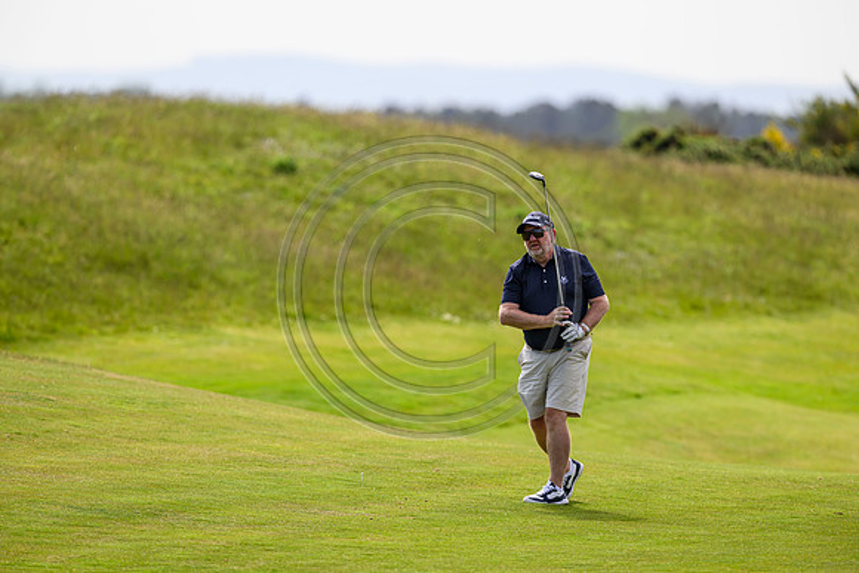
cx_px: 430
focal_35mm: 400
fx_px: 9546
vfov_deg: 3.4
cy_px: 286
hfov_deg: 5.2
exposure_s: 1/3200
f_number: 4
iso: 500
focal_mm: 400
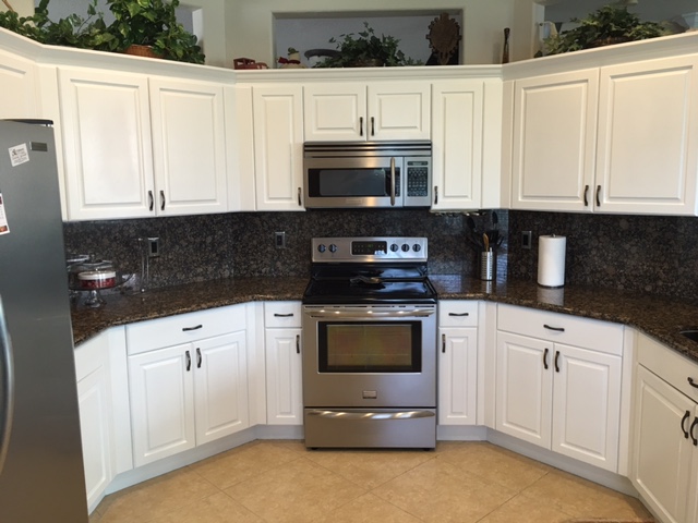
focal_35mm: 29
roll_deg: +0.8
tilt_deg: -8.2
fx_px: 585
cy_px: 262
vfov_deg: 48.2
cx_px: 349
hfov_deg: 61.7
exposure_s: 1/15
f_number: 2.2
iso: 40
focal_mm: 4.15
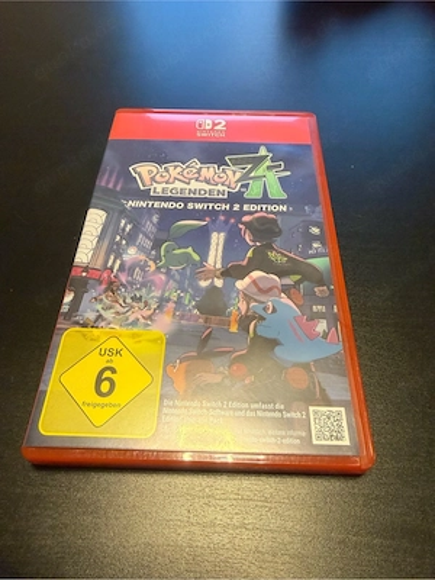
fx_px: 402
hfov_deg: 56.8
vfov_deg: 71.6
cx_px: 218
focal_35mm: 24
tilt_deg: -54.4
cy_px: 290
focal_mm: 2.22
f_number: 2.2
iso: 400
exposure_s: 1/50
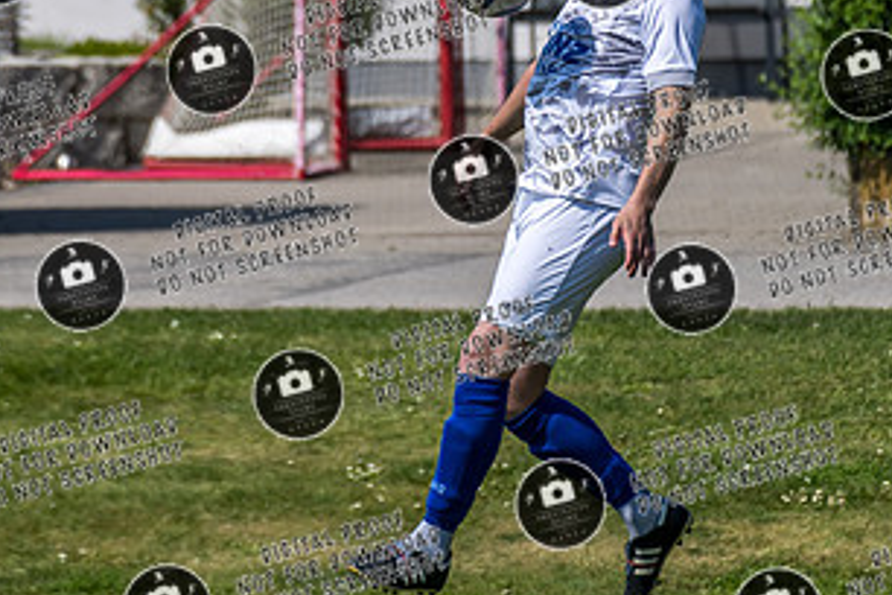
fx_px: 21704
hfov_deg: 2.4
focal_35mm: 876
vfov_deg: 1.6
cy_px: 130
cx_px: 575
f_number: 5.6
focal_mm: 340
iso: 140
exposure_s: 1/1600
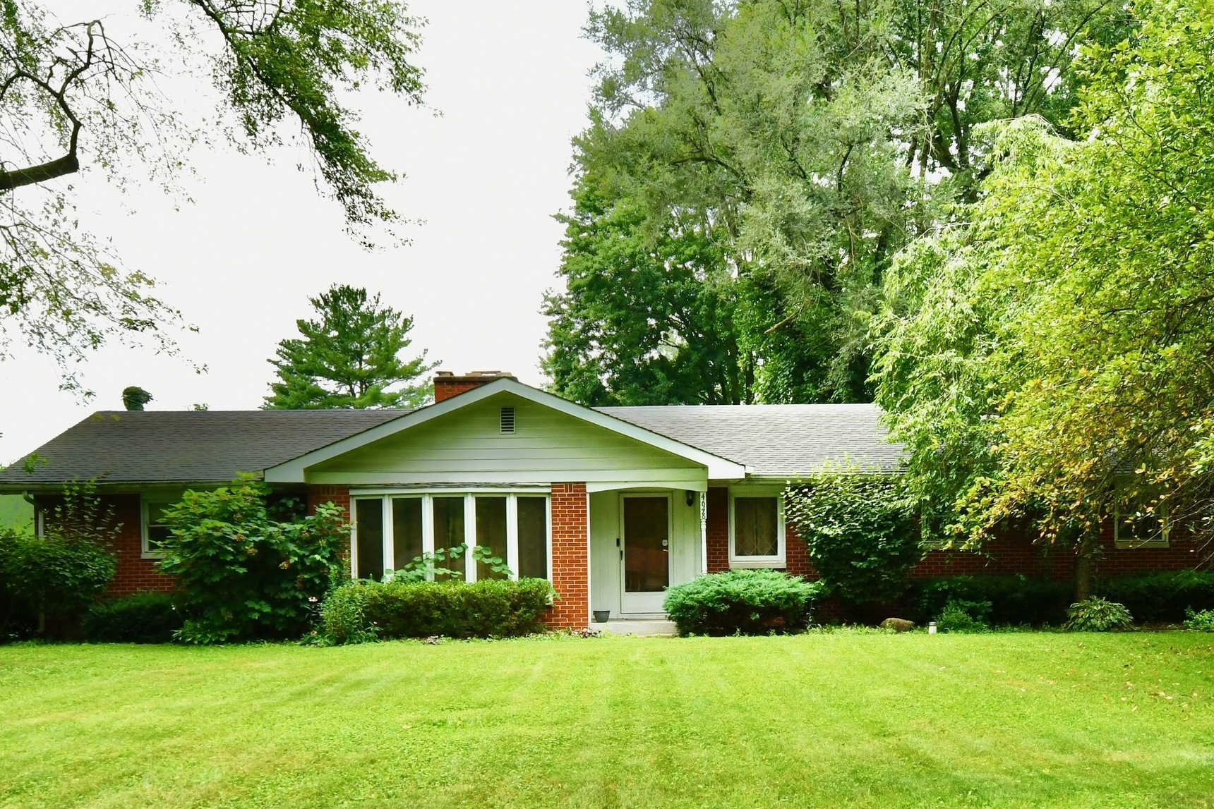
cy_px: 518
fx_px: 843
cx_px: 621
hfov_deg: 71.5
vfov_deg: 50.6
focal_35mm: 25
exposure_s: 1/250
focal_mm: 14
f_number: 8
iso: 640
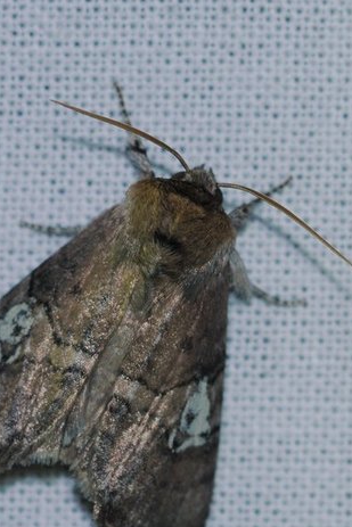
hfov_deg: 6.3
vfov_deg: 9.4
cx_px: 128
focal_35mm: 218
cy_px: 337
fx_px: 3190
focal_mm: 105
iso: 640
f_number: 10
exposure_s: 1/30
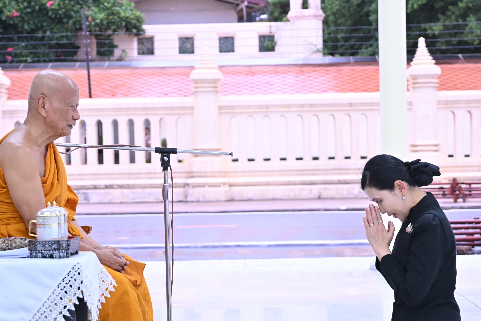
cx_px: 251
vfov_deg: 17.0
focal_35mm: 80
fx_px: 1069
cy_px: 191
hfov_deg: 25.4
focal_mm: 56
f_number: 4
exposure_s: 1/250
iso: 1600
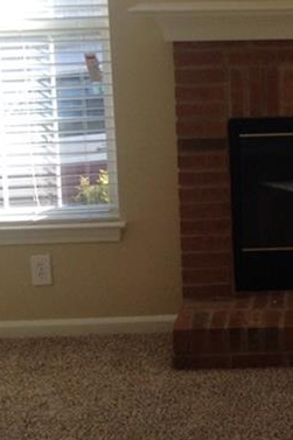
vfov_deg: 21.6
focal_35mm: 93
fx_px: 1136
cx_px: 342
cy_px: 78
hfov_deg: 14.3
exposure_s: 1/120
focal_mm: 3.3
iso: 40
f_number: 2.4
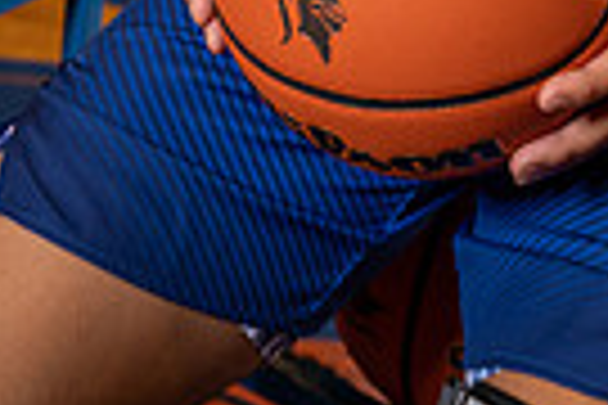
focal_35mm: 117
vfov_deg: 10.1
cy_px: -590
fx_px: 1976
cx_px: 563
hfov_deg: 17.2
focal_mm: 35
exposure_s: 1/250
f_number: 4.5
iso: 400
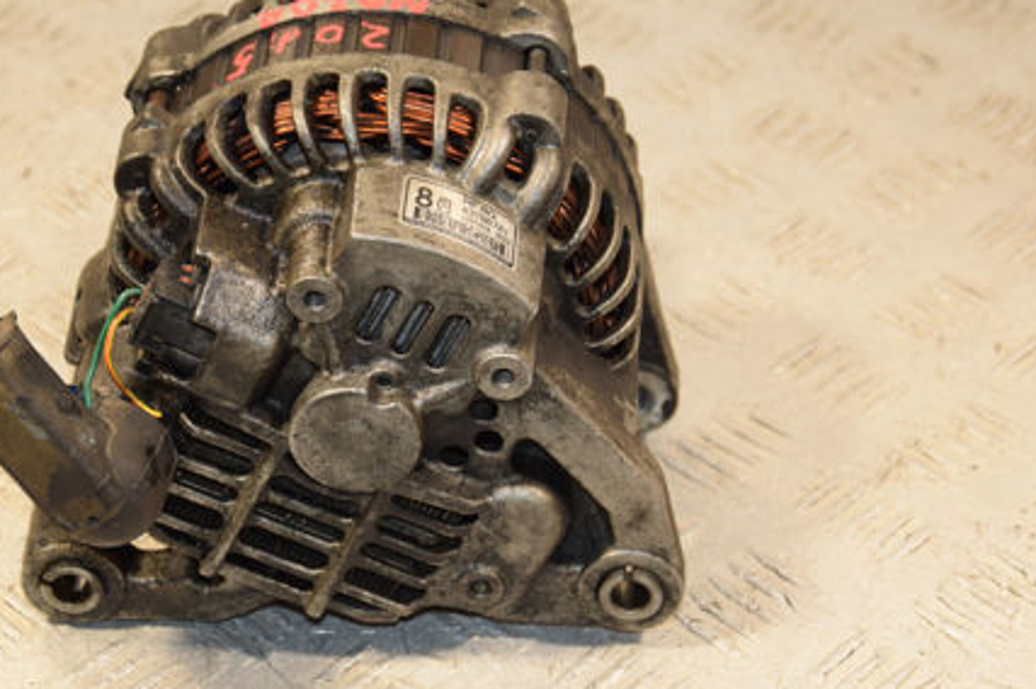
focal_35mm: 117
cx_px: 429
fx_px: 3364
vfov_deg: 11.7
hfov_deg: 17.5
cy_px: 257
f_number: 5.6
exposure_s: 1/200
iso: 800
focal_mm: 52
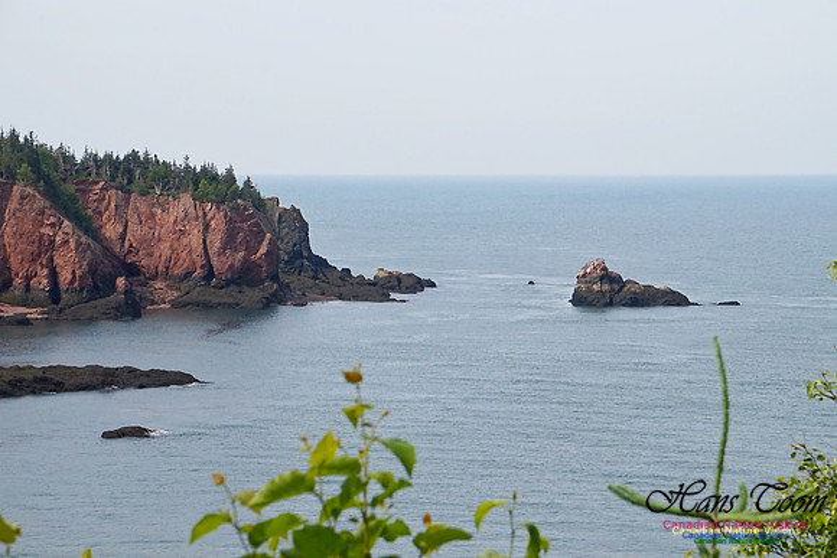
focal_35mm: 112
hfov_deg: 18.2
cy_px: 279
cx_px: 418
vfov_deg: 12.2
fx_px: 2616
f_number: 10
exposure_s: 1/1600
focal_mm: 75
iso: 800
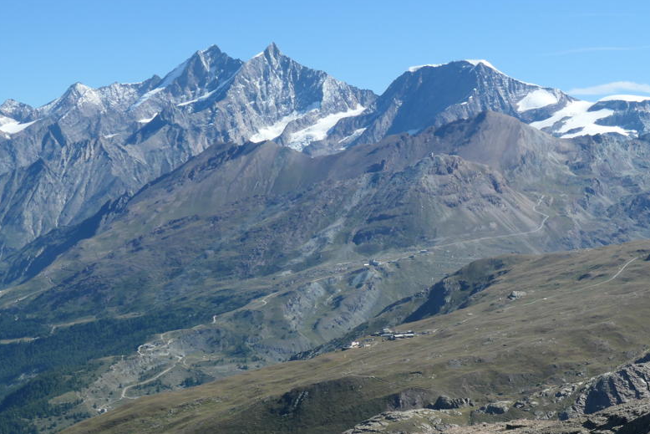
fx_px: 1463
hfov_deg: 24.4
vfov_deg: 16.8
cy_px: 294
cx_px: 581
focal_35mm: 81
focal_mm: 15.4
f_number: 5.6
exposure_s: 1/800
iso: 200
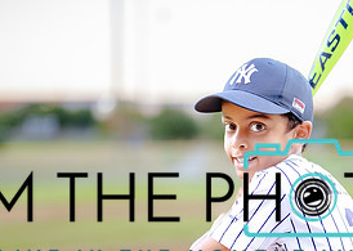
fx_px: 1302
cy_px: 218
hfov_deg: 15.4
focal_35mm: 130
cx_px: 269
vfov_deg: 11.0
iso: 500
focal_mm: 50
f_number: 1.2
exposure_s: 1/500
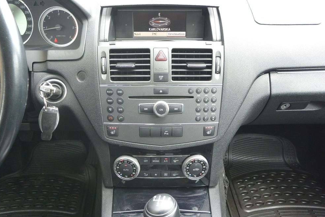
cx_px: 159
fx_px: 253
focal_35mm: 28
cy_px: 106
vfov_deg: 46.4
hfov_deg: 65.5
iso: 400
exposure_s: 1/100
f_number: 3.5
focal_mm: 10
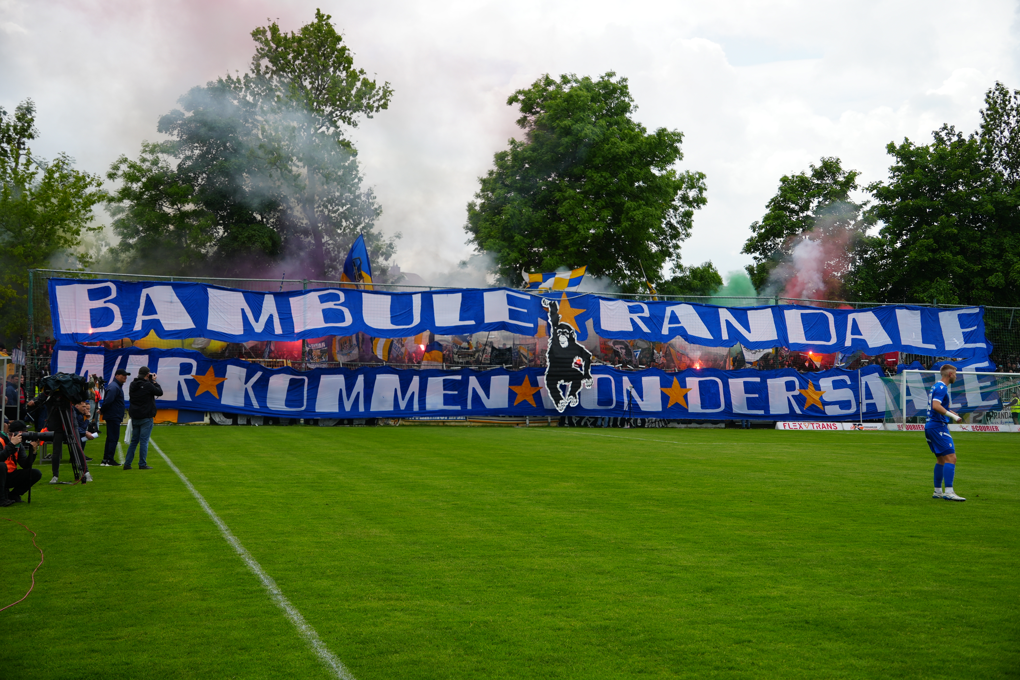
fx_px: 1360
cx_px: 510
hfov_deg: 41.1
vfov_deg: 28.1
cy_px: 340
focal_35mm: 48
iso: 100
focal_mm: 32
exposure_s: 1/400
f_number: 5
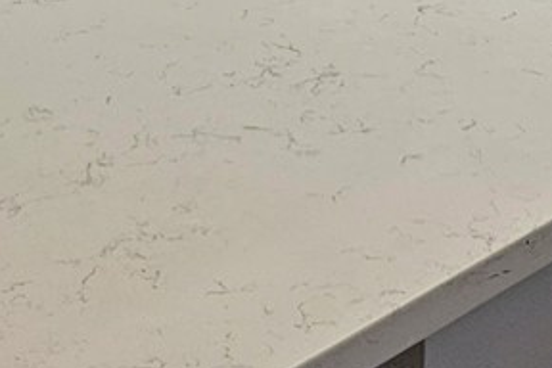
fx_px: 2039
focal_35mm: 133
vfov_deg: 8.8
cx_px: 335
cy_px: -680
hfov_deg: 15.4
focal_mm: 5.4
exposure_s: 1/120
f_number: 1.8
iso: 64
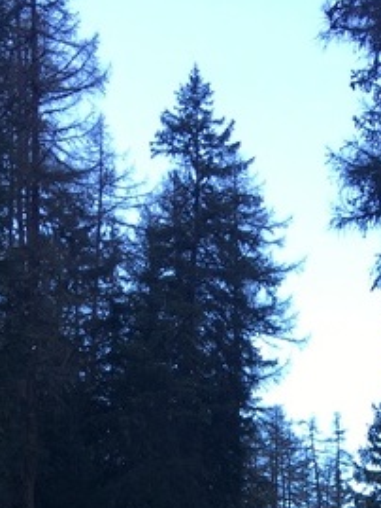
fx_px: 1422
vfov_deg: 17.4
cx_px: 320
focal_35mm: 97
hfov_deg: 15.1
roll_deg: +0.8
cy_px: 838
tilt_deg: +5.7
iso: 25
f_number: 2.2
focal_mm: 4.15
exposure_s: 1/107
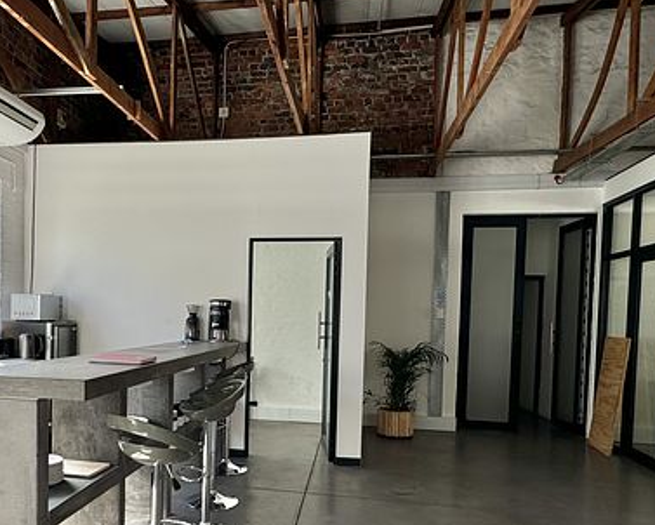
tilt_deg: -3.5
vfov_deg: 49.4
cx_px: 233
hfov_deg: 59.4
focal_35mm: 29
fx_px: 562
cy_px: 336
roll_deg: -1.2
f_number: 2.2
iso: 40
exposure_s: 1/153
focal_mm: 2.22
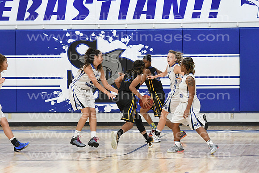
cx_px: 130
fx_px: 1403
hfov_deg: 10.5
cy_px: 86
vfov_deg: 7.0
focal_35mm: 195
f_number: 4
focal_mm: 130
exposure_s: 1/640
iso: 5000
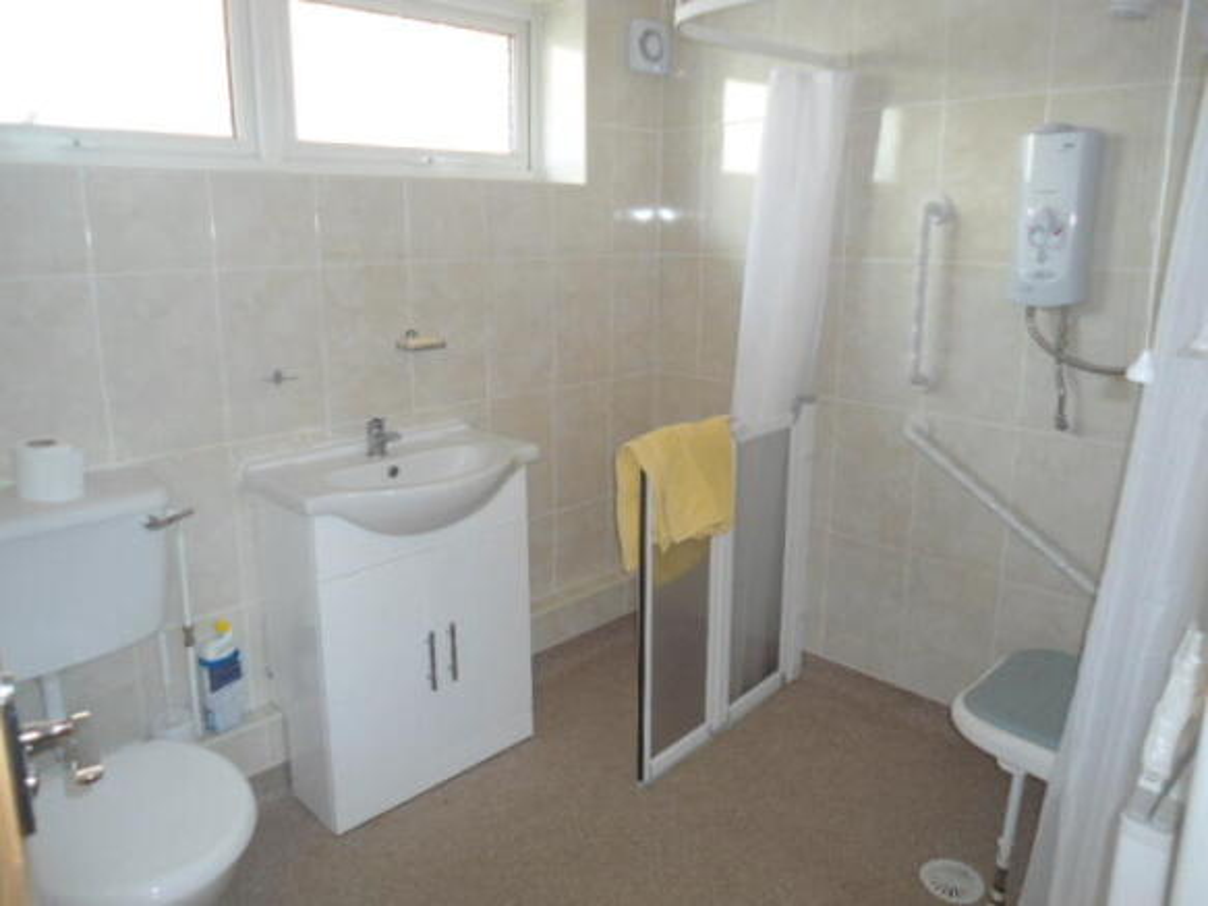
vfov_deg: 53.0
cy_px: 453
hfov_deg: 67.3
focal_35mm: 26
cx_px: 604
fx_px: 907
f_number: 2.8
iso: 200
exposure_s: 1/30
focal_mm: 4.7
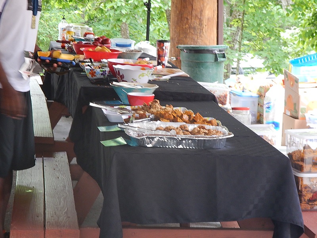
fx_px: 998
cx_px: 158
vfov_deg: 13.6
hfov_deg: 18.0
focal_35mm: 109
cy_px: 119
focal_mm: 19.6
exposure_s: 1/30
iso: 250
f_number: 4.6
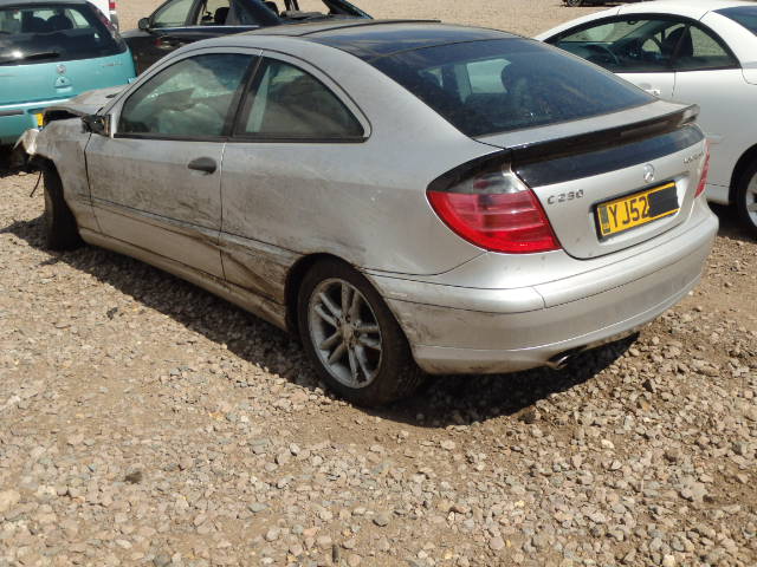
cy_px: 284
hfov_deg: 46.8
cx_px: 378
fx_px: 875
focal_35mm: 40
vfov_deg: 36.0
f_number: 13
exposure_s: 1/125
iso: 125
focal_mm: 7.3
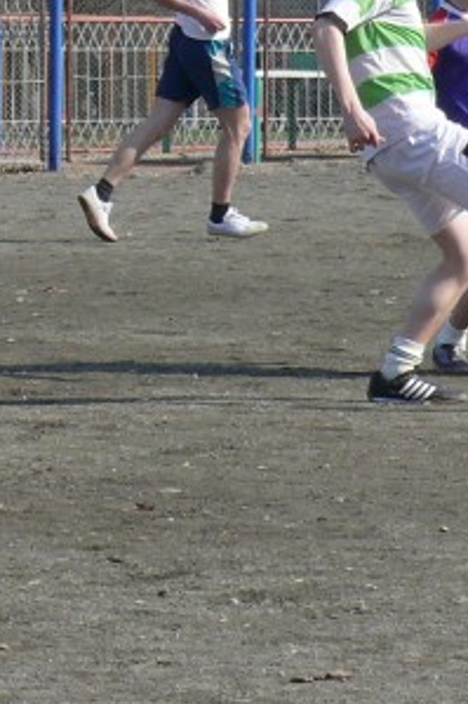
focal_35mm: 268
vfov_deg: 7.7
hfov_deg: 5.1
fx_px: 5232
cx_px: 633
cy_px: 105
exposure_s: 1/320
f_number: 5.6
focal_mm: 14
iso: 100
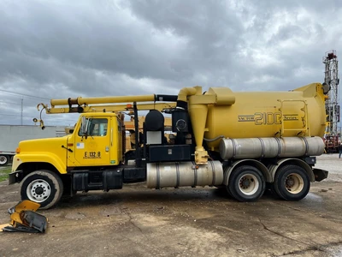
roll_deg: +0.1
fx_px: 257
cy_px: 128
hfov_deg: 67.3
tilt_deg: +2.8
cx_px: 171
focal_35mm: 26
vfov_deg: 53.1
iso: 50
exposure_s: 1/2404
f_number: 1.5
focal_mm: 5.7
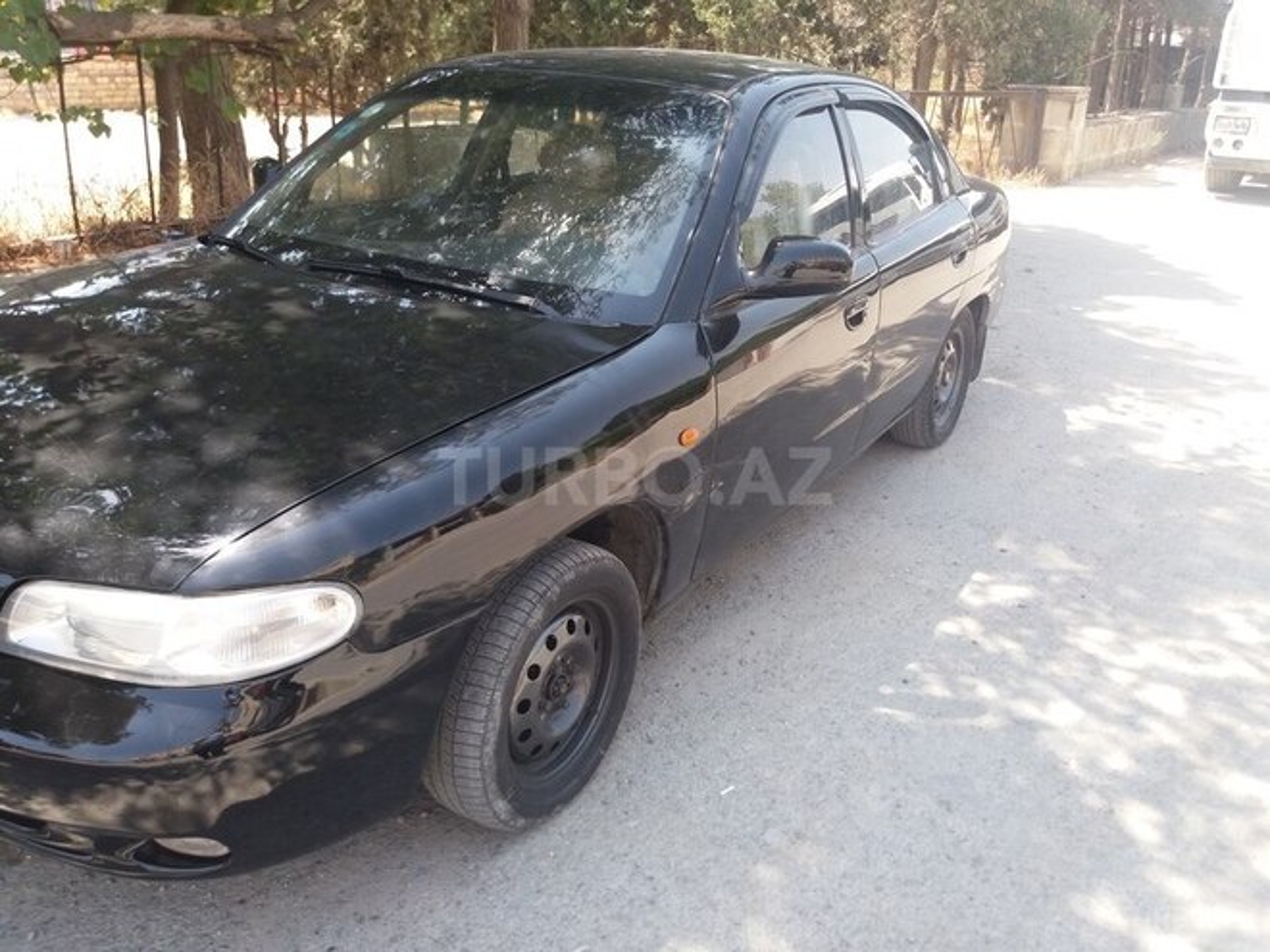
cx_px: 635
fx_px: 1027
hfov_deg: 63.4
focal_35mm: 28
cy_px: 476
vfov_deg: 49.7
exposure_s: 1/254
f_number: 1.9
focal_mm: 3.7
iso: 64
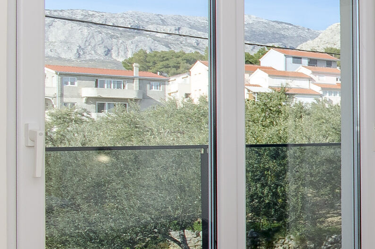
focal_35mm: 53
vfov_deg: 25.4
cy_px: 128
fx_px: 551
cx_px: 647
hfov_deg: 23.3
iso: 160
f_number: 8
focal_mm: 10
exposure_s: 1/200
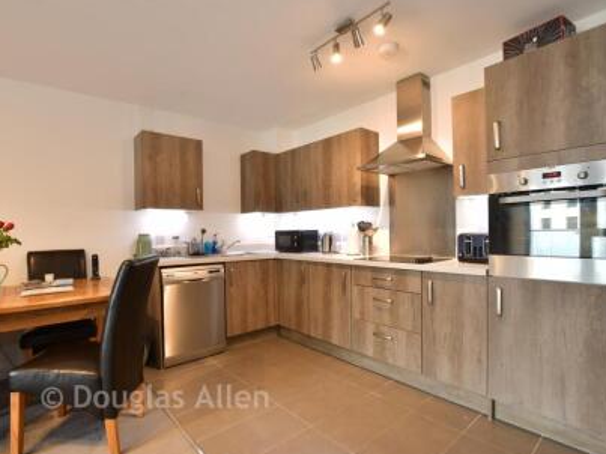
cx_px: 273
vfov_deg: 74.7
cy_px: 234
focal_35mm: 17
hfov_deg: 90.8
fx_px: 298
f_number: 8
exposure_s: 1
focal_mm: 10
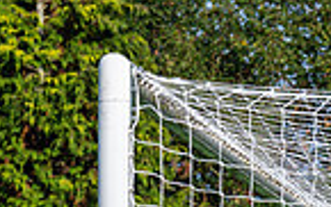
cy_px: 481
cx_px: 0
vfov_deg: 2.0
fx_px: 5979
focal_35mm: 662
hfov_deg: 3.2
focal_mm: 135
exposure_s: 1/2000
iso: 800
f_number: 8
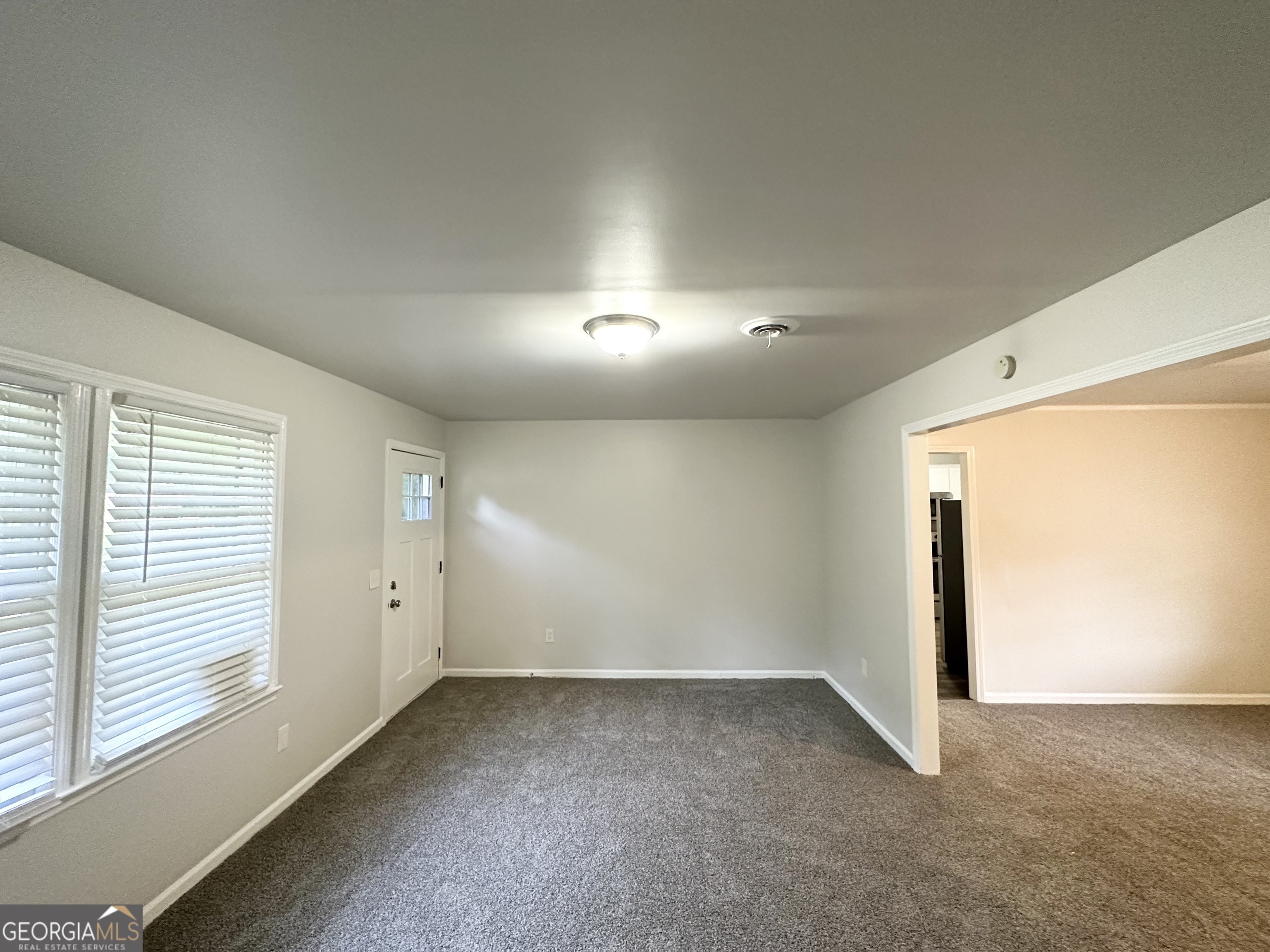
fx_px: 514
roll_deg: +0.7
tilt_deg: +4.9
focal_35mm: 14
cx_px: 635
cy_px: 476
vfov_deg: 85.7
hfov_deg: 102.1
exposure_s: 1/60
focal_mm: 2.22
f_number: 2.2
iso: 640
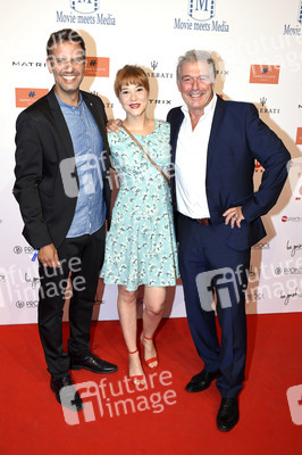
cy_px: 228
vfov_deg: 53.2
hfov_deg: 36.8
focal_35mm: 36
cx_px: 151
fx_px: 454
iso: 400
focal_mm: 24
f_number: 5.6
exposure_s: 1/160
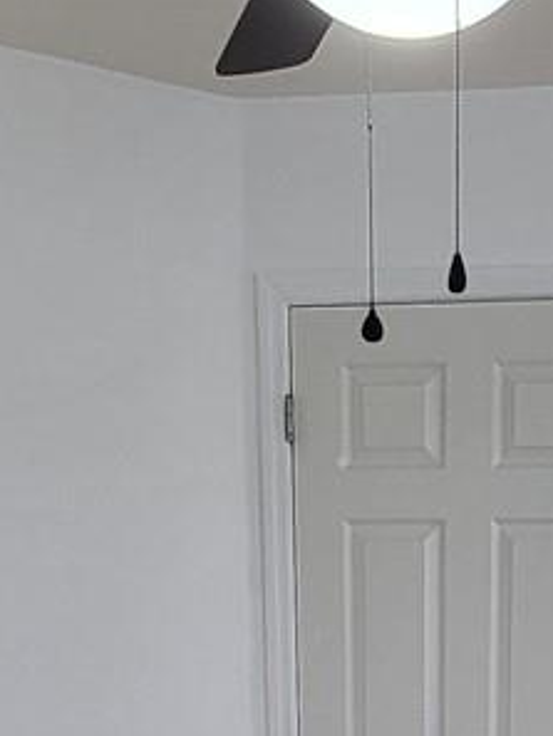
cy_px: 1001
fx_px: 1490
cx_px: 451
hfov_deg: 20.8
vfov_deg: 23.8
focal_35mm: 70
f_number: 2.2
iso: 100
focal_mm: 1.74
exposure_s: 1/60
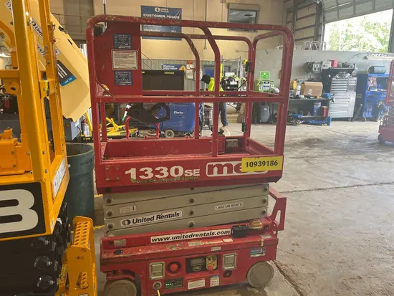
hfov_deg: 67.3
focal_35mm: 26
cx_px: 197
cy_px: 148
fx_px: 296
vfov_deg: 53.1
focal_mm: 5.1
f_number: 1.6
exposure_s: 1/60
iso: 80
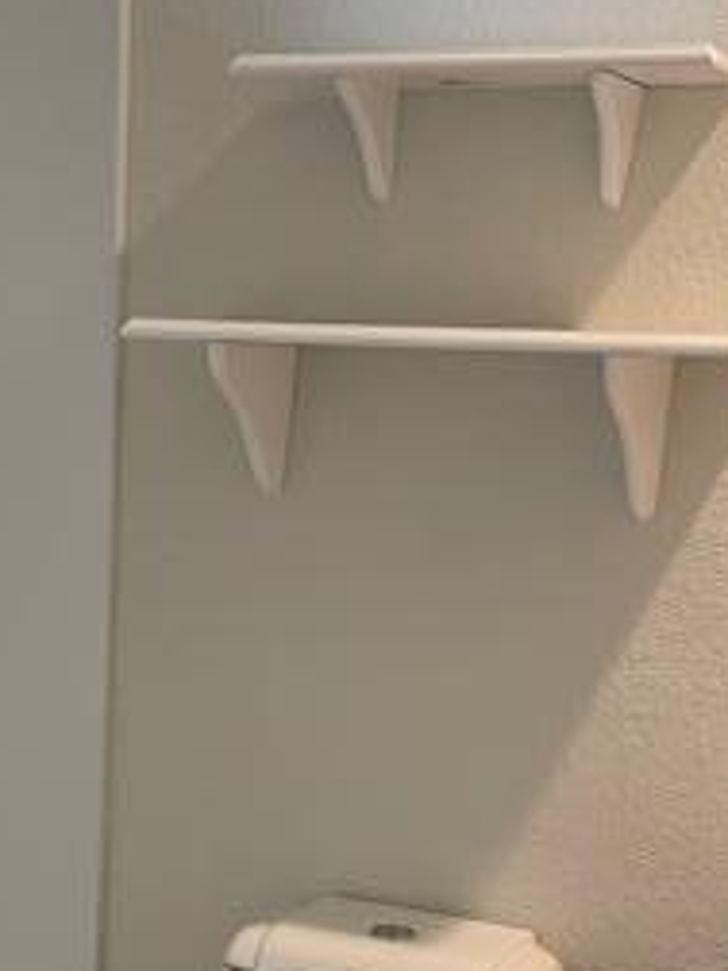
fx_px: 1851
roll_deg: -2.8
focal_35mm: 66
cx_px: 223
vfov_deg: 28.5
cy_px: 840
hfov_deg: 22.1
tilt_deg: -14.2
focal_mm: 4.2
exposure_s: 1/60
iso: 250
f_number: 1.6
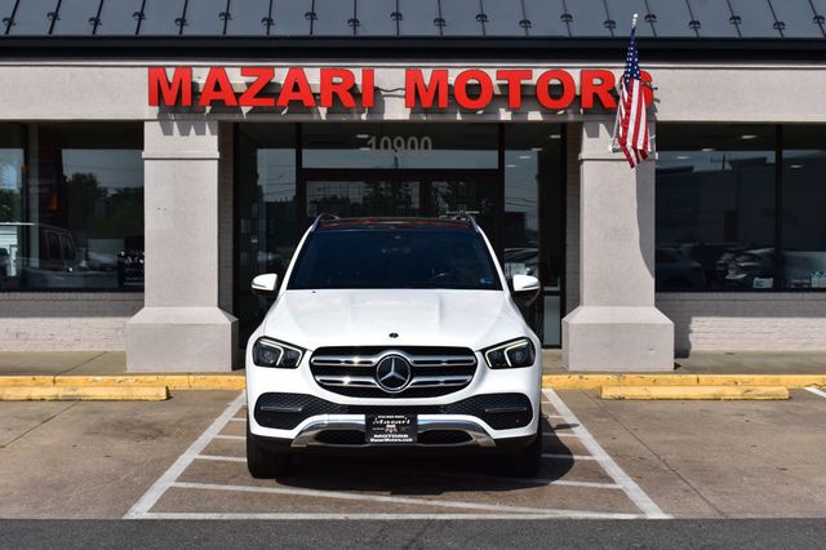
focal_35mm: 52
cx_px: 413
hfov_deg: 37.9
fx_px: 1204
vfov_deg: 25.7
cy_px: 275
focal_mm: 35
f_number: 11
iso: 200
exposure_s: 1/640
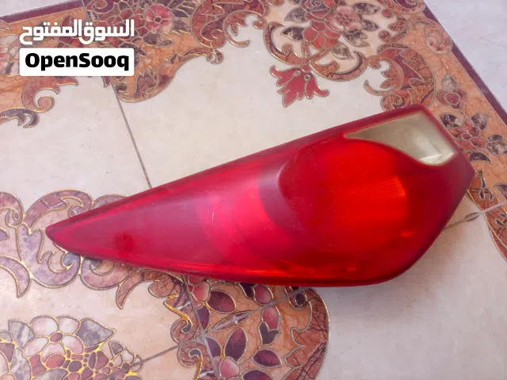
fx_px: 381
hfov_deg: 67.3
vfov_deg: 53.1
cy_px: 190
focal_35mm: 26
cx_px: 254
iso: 250
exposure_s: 1/100
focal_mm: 3.64
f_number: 1.85
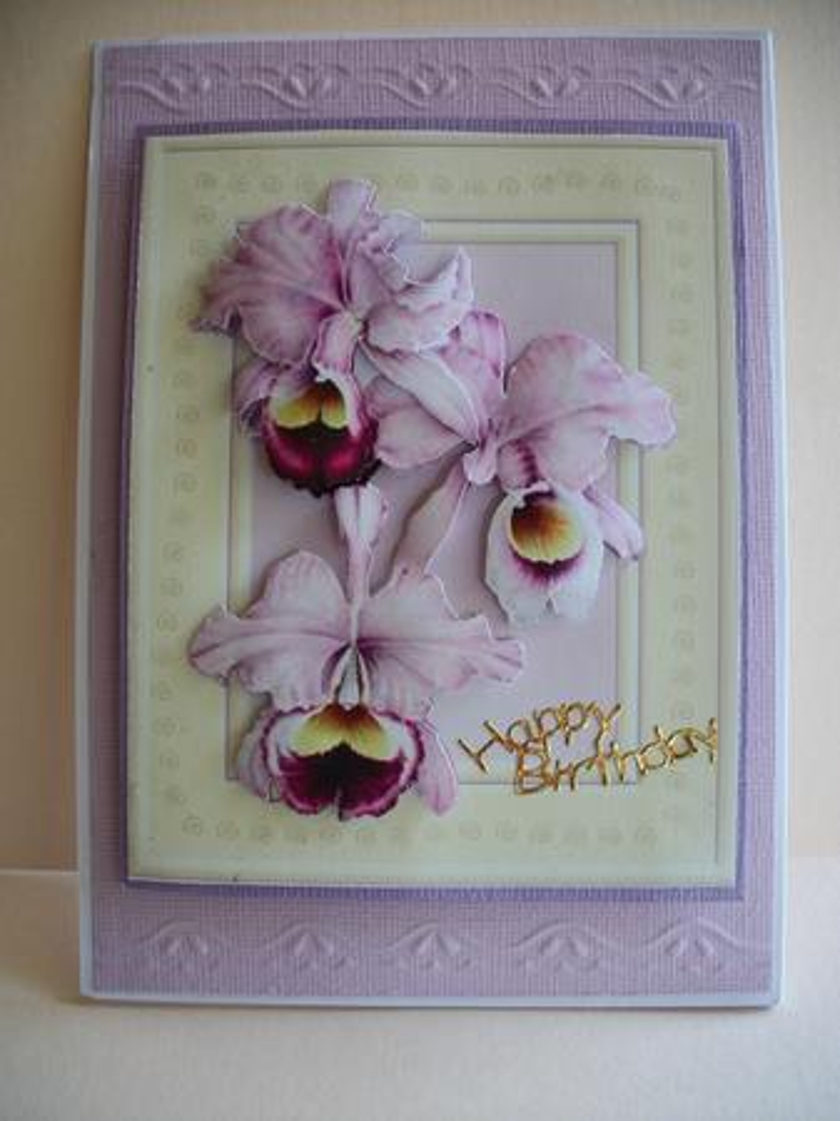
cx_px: 420
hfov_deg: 44.1
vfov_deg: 56.8
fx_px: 1036
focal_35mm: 32
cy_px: 560
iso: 80
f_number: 2.9
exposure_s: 1/60
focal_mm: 5.7
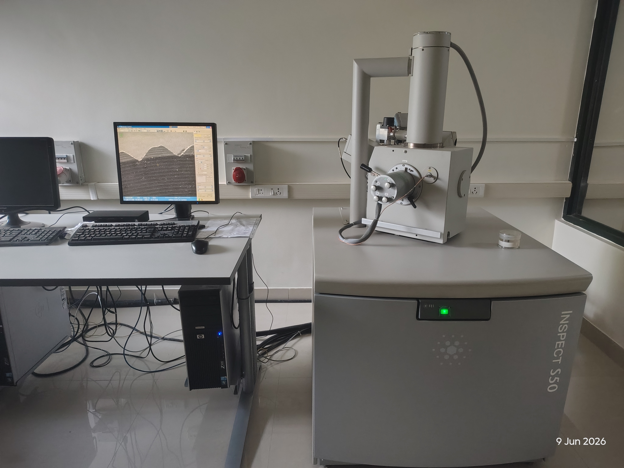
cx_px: 312
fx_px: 433
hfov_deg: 71.6
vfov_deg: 56.8
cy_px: 234
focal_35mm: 24
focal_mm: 5.56
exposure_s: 1/50
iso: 1984
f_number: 1.8
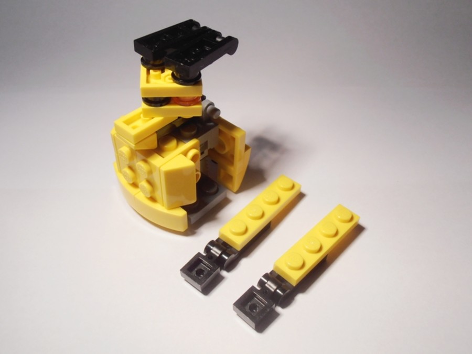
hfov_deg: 50.1
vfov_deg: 38.7
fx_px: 505
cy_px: 177
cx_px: 236
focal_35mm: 37
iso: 80
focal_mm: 6.61
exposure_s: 1/125
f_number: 3.9
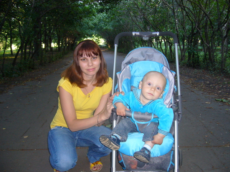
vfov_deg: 40.7
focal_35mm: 35
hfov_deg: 52.6
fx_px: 233
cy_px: 86
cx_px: 115
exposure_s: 1/30
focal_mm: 5.8
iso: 160
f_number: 2.8
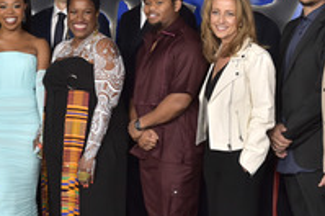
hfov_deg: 19.9
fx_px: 919
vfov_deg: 13.4
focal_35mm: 102
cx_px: 95
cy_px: 142
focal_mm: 45
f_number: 6.3
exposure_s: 1/250
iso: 2000
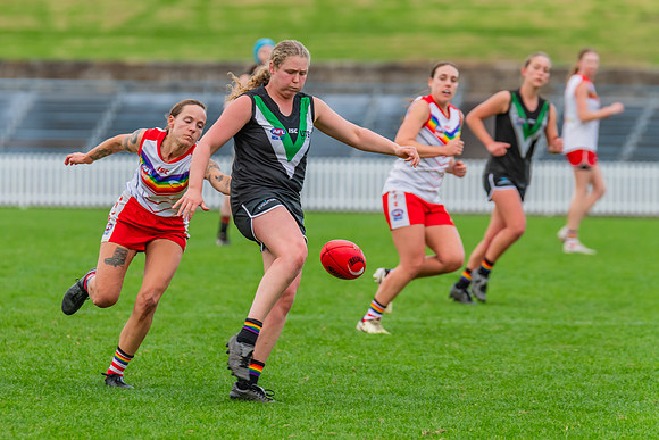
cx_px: 268
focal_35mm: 392
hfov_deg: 5.3
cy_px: 204
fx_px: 7175
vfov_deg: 3.5
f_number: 5.6
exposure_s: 1/1000
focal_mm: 330
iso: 800
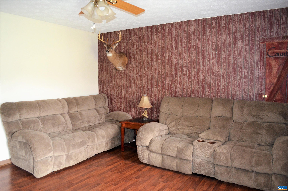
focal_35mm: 27
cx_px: 144
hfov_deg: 67.5
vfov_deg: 47.7
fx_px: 216
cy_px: 96
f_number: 3.5
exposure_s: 1/60
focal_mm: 18
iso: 2000
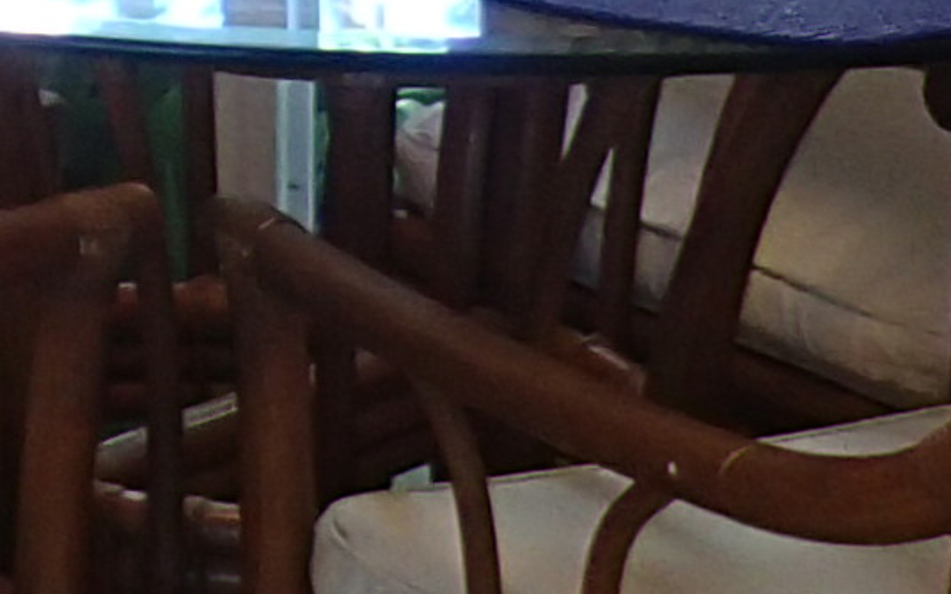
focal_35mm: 196
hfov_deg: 9.4
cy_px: -1057
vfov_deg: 6.3
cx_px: -1405
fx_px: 5080
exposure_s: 1/60
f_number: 2
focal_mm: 4.5
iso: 160
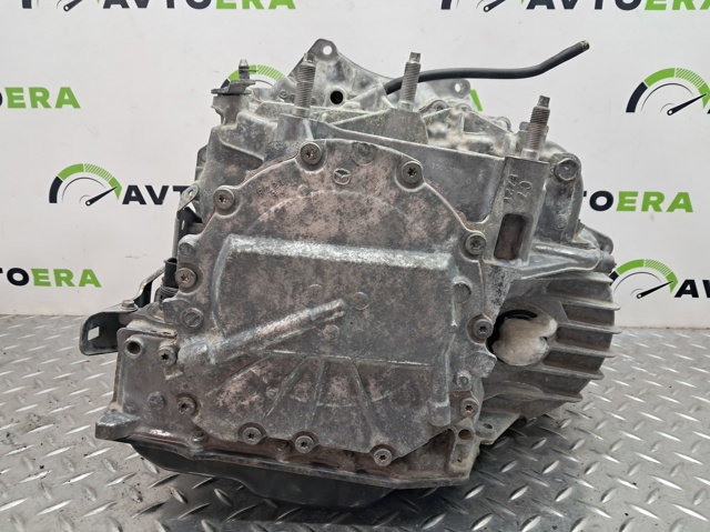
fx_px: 553
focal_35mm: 27
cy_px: 266
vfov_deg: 51.3
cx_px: 355
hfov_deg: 65.4
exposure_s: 1/50
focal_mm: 4
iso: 200
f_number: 1.8
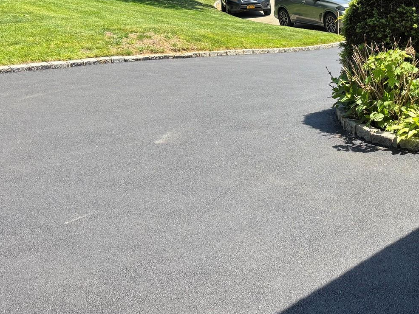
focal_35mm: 54
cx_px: 365
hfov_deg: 33.9
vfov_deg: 26.8
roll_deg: +0.8
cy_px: 92
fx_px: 654
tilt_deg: -12.4
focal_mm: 5.96
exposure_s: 1/811
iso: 50
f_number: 1.6
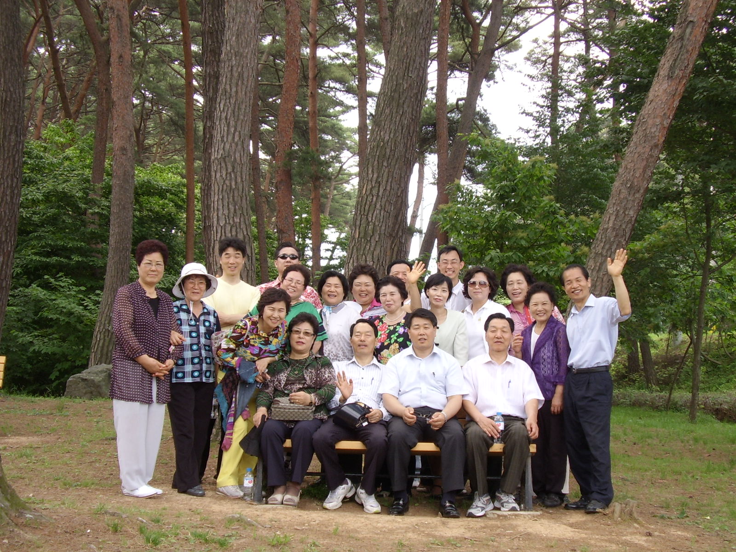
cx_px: 368
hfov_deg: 42.9
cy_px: 276
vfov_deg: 32.9
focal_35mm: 44
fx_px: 936
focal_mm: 8.4
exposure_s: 1/92
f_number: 3.4
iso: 71
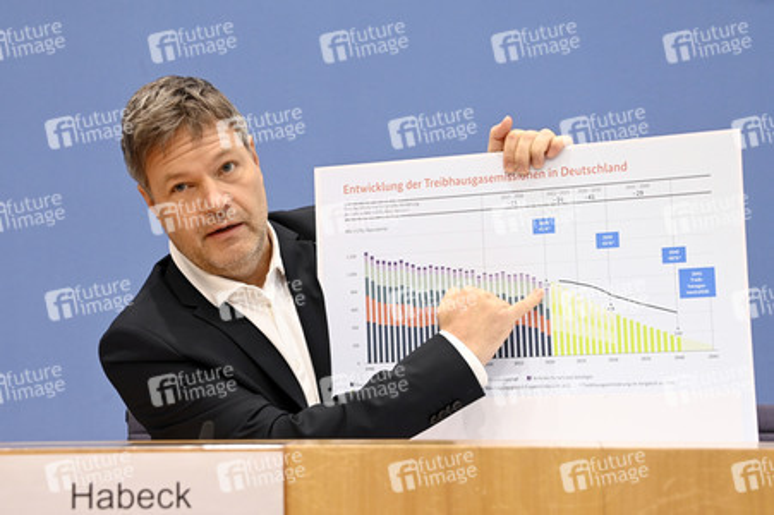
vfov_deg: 20.9
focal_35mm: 65
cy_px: 258
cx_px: 387
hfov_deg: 31.0
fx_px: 1396
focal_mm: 65
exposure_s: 1/320
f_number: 5.6
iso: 3200
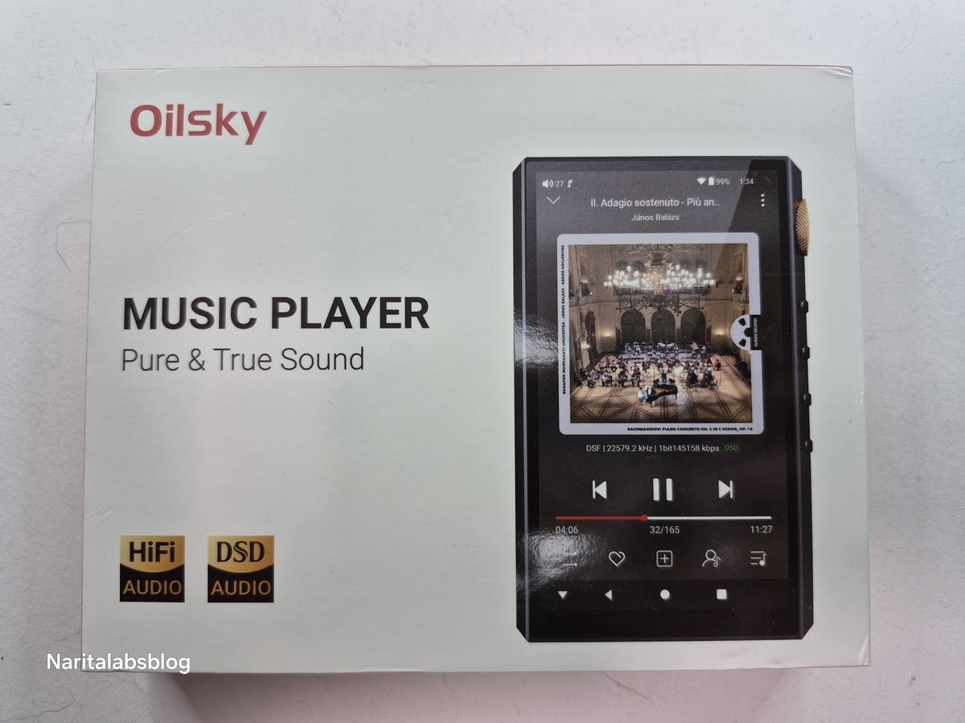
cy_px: 362
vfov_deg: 58.9
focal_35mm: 23
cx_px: 482
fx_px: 641
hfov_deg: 73.9
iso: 64
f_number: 1.8
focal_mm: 5.4
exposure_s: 1/180
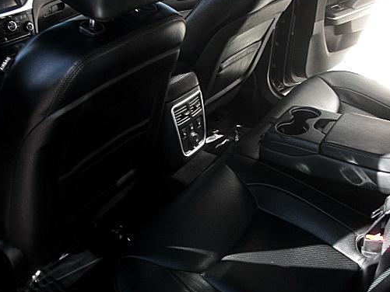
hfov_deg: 41.2
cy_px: 128
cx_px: 215
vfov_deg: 31.5
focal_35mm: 46
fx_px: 518
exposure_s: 1/100
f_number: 2.8
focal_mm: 6.3
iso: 100
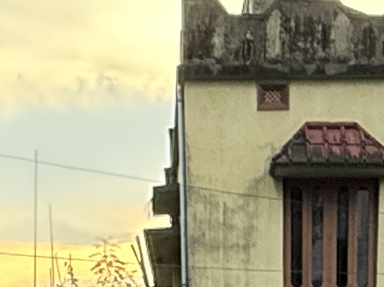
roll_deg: +0.6
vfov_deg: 10.1
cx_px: 257
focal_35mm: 111
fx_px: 1230
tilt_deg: -16.8
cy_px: 850
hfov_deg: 17.7
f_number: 2.2
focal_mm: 2.22
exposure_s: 1/99
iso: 320
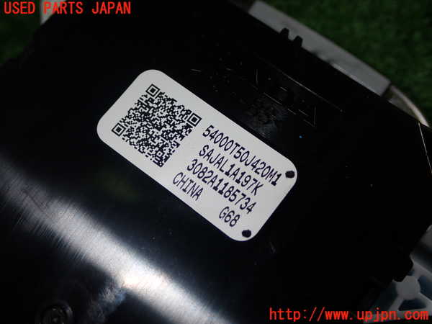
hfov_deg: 40.4
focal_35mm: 47
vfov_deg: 30.9
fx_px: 587
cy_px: 162
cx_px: 216
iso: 200
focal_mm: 8.4
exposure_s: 1/50
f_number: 9
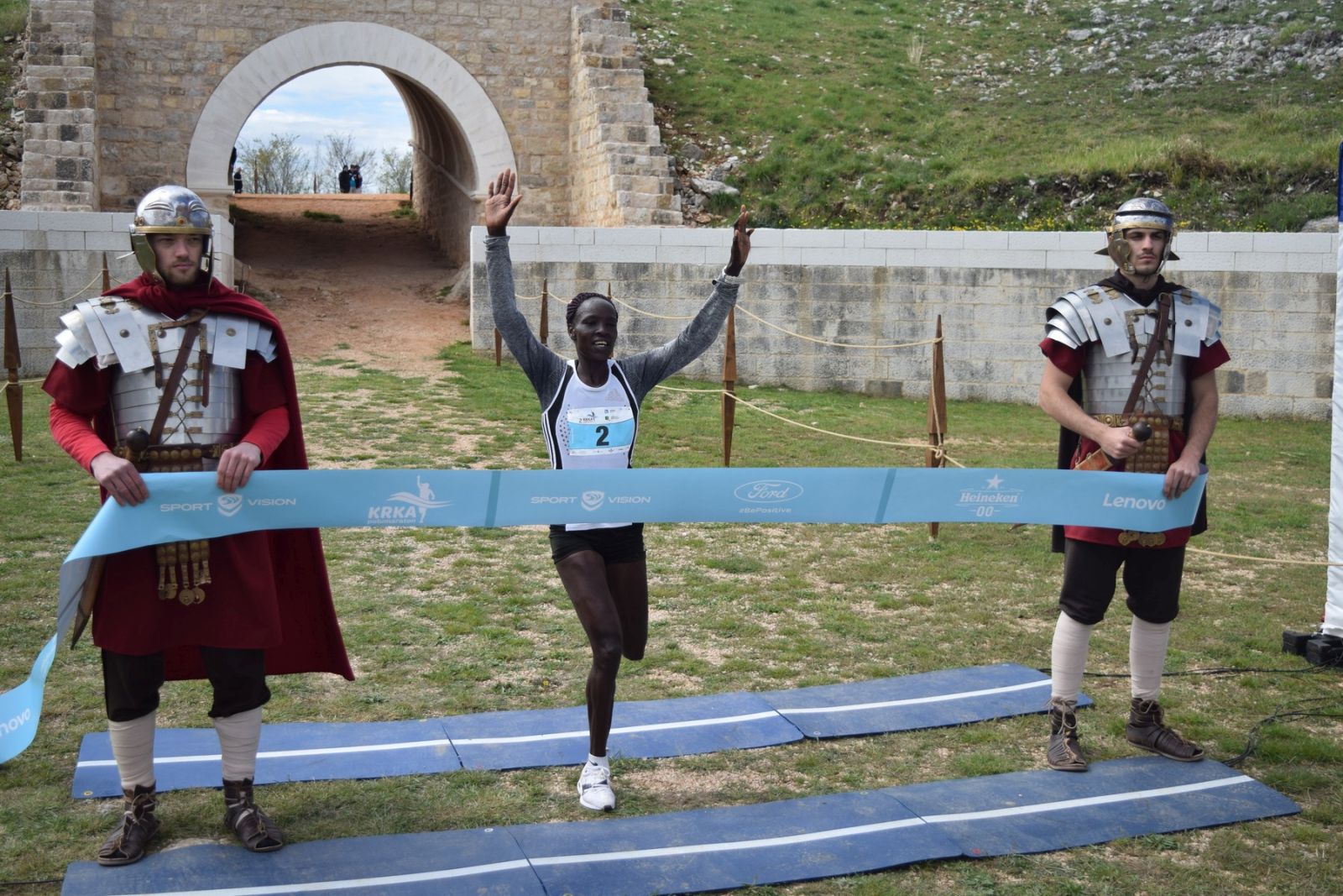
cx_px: 672
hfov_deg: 47.9
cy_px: 448
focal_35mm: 40
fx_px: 1511
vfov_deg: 33.0
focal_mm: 27
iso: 200
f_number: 4
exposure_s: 1/2000
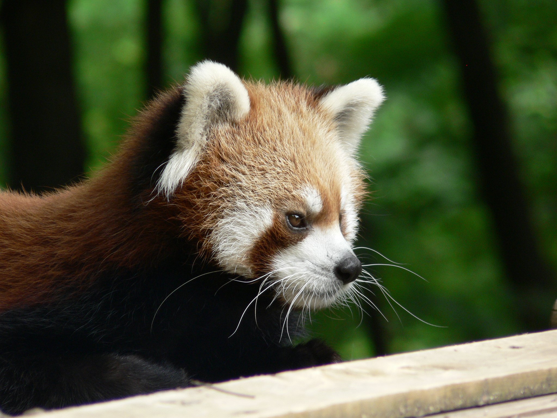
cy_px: 209
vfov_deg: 3.4
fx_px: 6951
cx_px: 278
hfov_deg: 4.6
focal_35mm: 432
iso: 100
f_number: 4
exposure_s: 1/100
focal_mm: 72
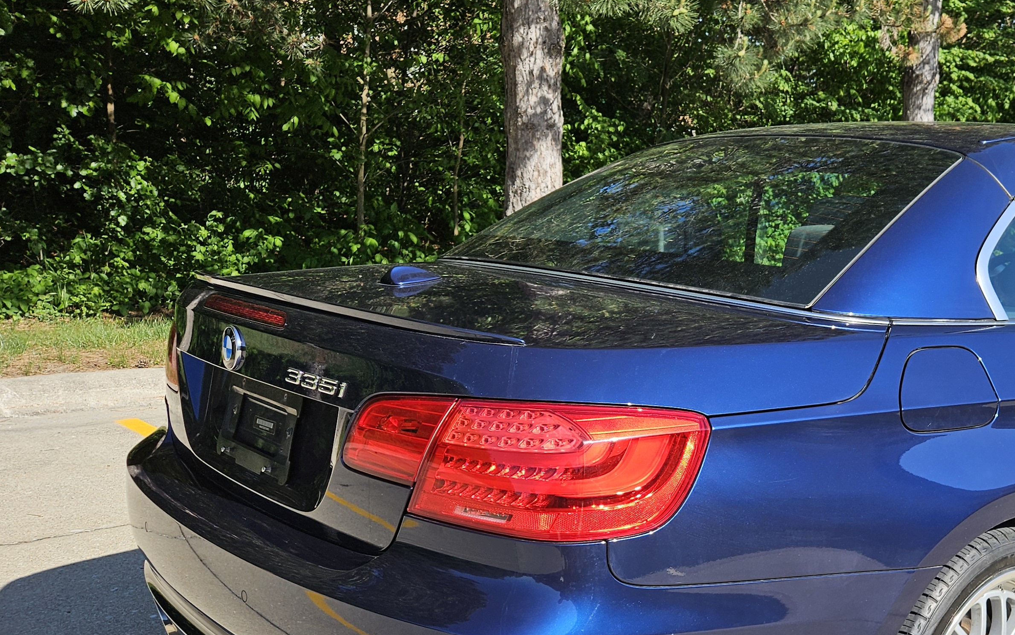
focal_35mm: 41
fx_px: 1134
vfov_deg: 30.9
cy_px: 450
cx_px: 806
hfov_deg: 45.8
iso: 25
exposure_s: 1/1369
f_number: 1.8
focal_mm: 5.4
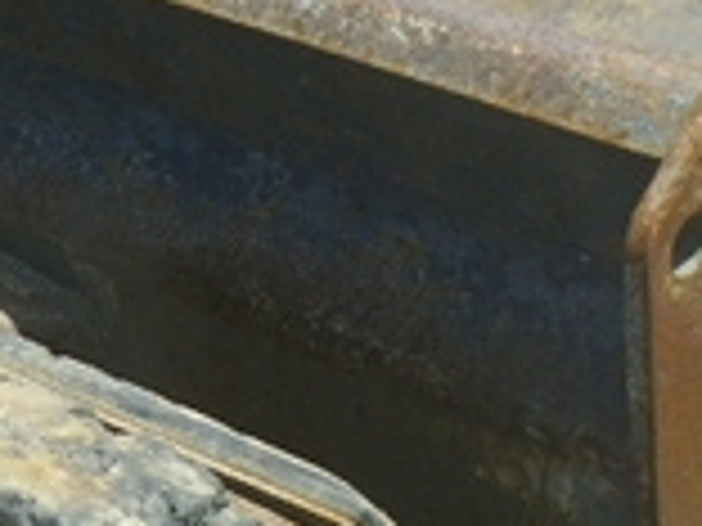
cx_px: -135
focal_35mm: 129
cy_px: 144
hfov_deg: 14.8
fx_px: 2616
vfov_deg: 11.5
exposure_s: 1/160
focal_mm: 7.5
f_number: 5
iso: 80
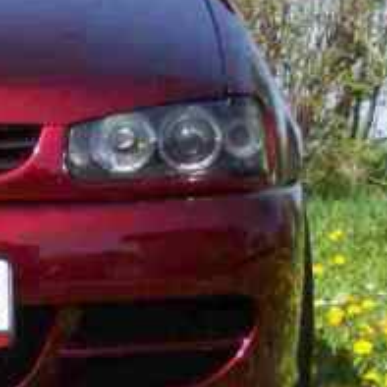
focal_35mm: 203
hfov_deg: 8.5
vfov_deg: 8.6
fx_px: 2568
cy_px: 104
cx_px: -161
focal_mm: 16
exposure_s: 1/700
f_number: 3.8
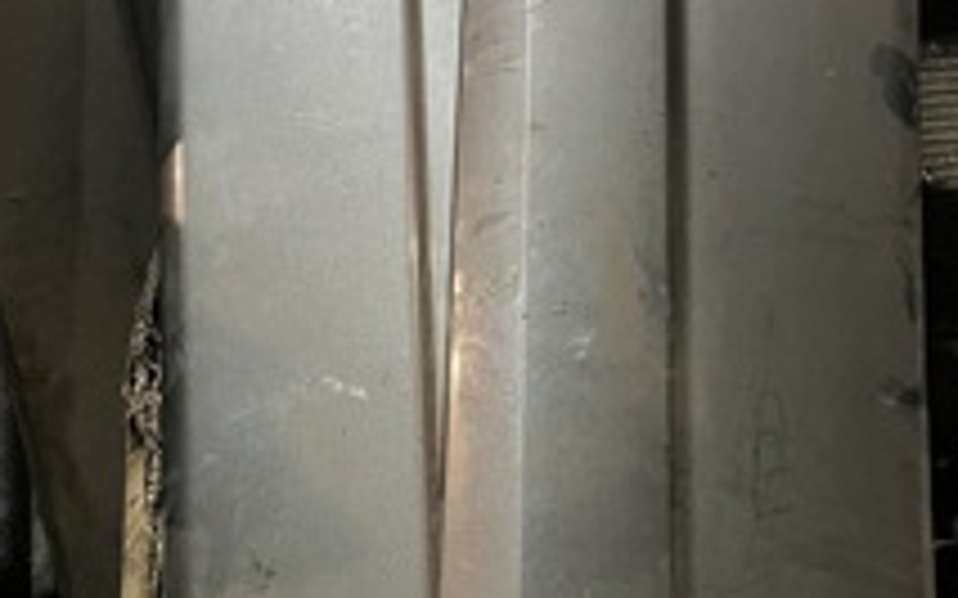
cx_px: 540
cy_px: 580
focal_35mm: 62
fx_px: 1618
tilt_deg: -56.9
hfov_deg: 32.9
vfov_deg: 20.4
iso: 500
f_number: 1.6
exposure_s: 1/25
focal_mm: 5.1
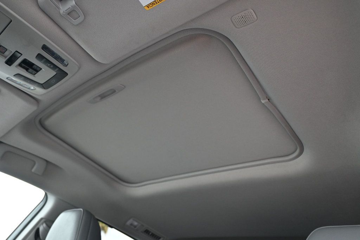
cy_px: 120
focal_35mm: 28
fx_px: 285
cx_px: 180
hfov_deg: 64.6
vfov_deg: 45.6
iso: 400
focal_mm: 19
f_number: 3.8
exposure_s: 1/160
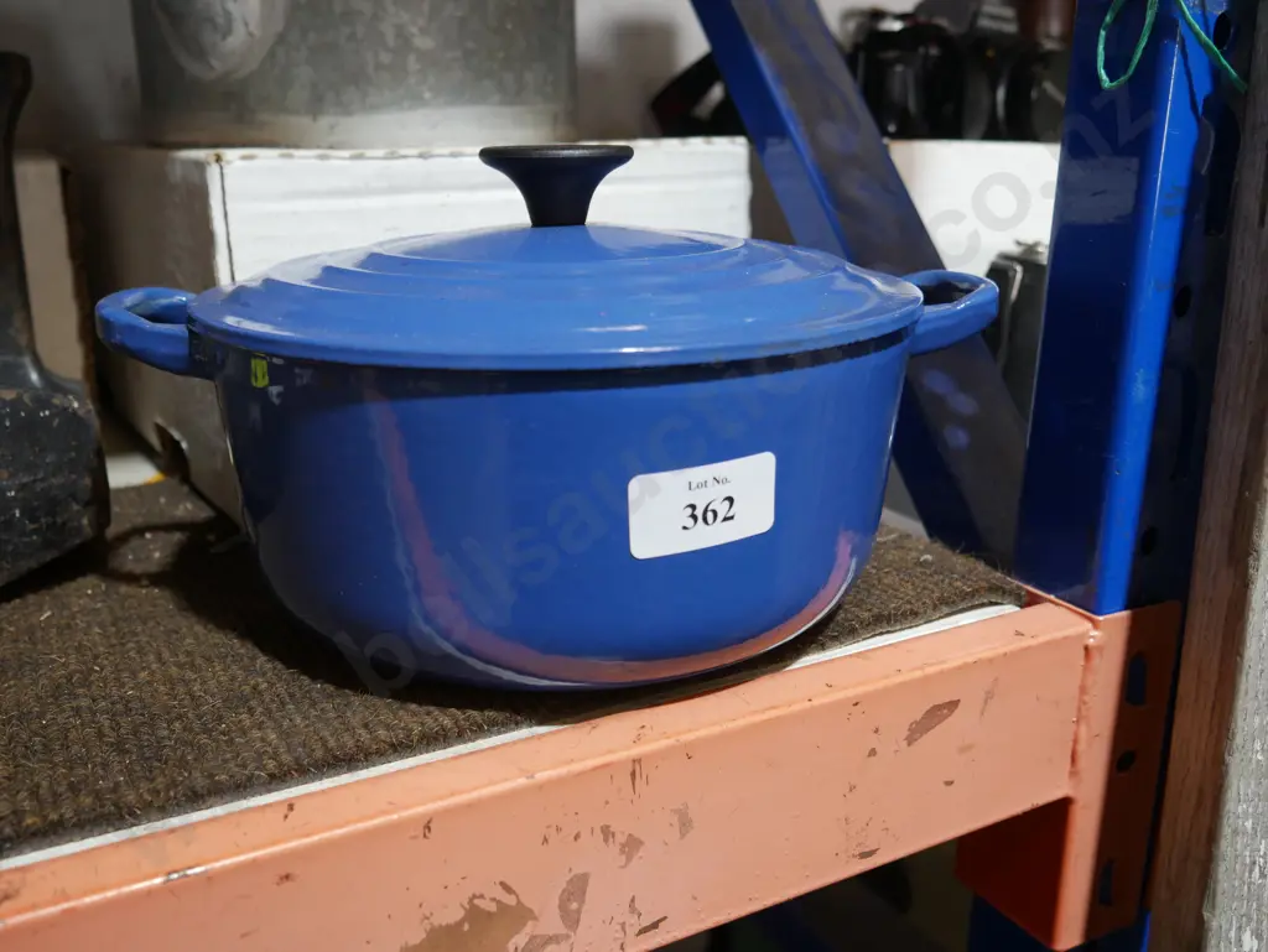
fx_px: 1173
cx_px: 634
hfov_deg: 56.8
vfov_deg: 44.2
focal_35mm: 32
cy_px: 476
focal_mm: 16
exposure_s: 1/60
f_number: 3.6
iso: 400
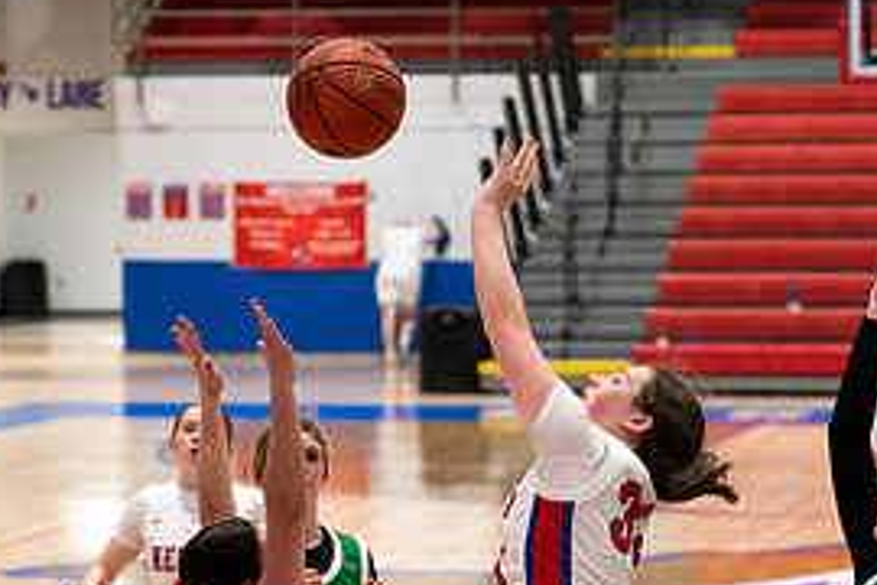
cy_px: 583
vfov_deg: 8.9
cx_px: 587
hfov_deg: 13.4
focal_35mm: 153
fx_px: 3727
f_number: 2.8
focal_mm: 70
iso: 4000
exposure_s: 1/1000
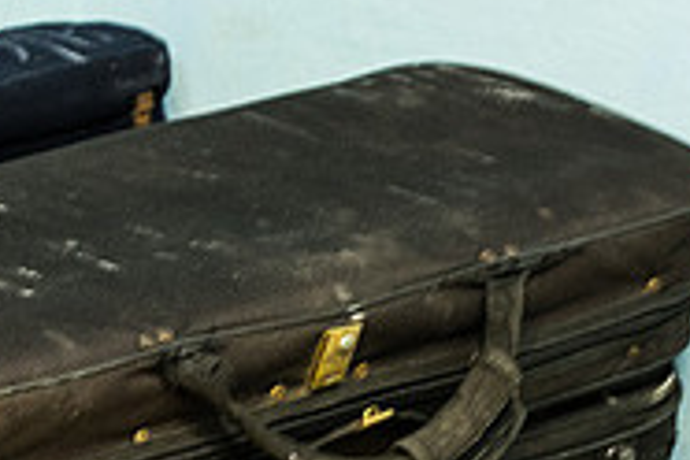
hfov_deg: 7.7
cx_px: -286
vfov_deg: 5.2
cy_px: 688
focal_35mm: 262
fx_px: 5021
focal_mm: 56
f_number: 4
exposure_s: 1/8
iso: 6400
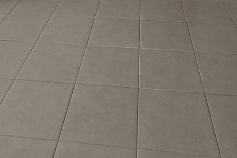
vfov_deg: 21.6
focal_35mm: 45
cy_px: -112
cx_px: 107
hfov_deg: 43.6
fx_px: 296
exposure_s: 1/120
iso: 80
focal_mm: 1.74
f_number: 2.2
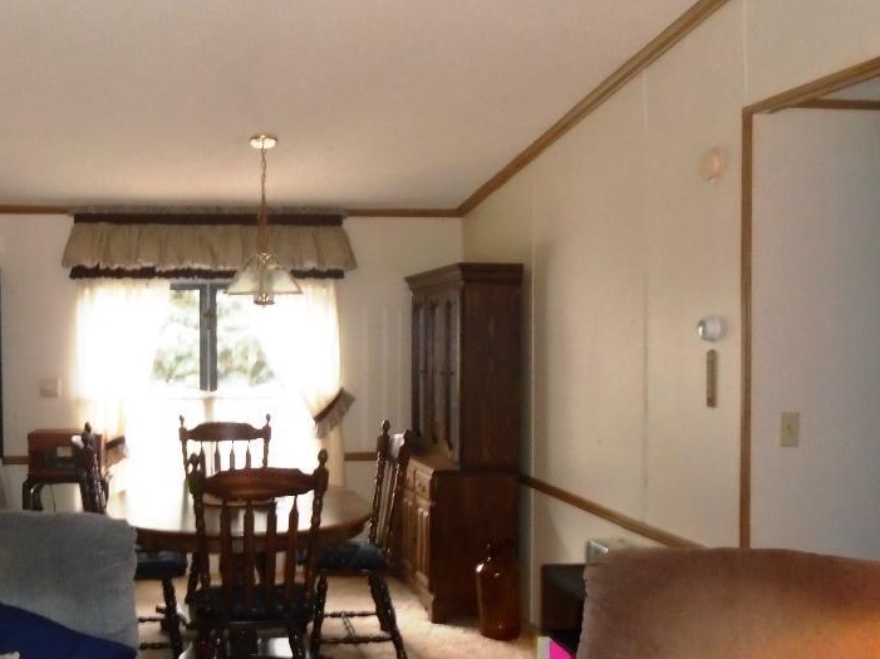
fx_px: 966
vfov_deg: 37.7
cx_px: 267
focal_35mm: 38
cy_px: 346
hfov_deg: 47.9
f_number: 3.2
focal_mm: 4.6
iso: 400
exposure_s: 1/30
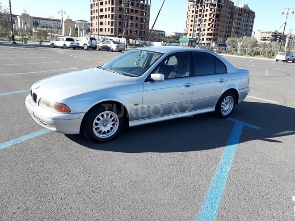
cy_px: 110
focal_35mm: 27
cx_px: 148
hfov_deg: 65.3
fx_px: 230
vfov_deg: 51.4
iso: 40
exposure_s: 1/707
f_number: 1.9
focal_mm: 3.6
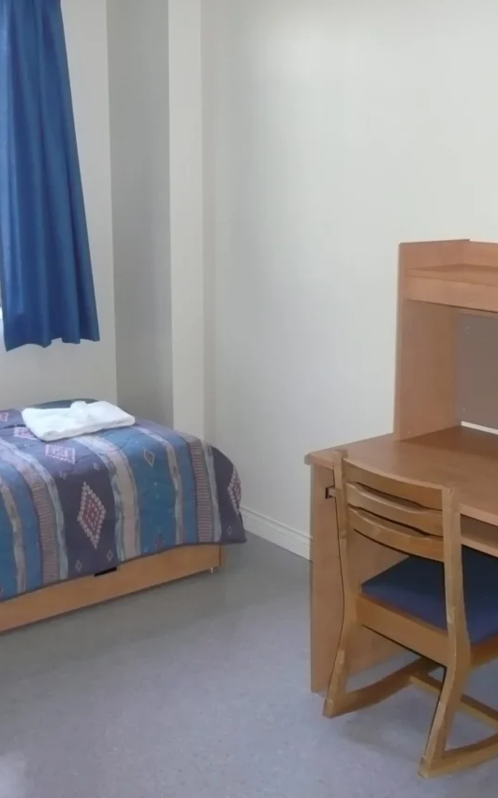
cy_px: 402
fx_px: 934
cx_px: 295
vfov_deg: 46.2
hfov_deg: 29.8
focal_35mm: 43
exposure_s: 1/30
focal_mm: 4.9
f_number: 3.4
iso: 320
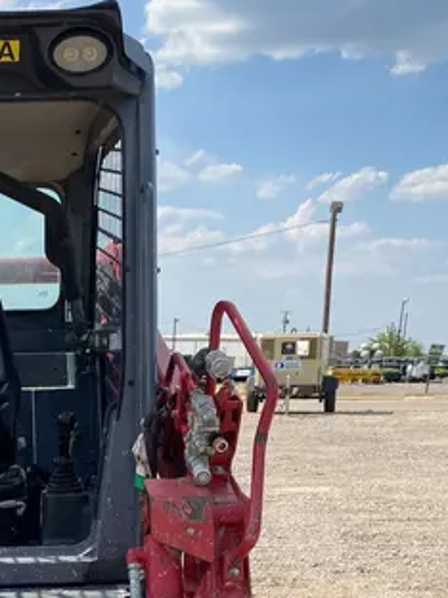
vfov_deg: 29.1
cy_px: 630
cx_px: -50
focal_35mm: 61
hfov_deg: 22.6
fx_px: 1053
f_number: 1.8
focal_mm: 4.25
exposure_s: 1/2105
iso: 32
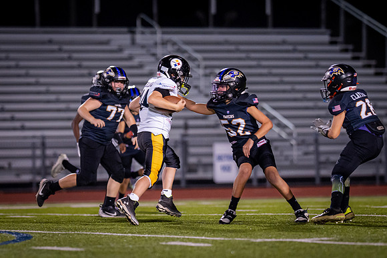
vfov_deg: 4.6
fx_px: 3206
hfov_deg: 6.9
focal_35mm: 298
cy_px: 144
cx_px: 172
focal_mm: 135
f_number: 1.8
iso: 1000
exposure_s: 1/1000
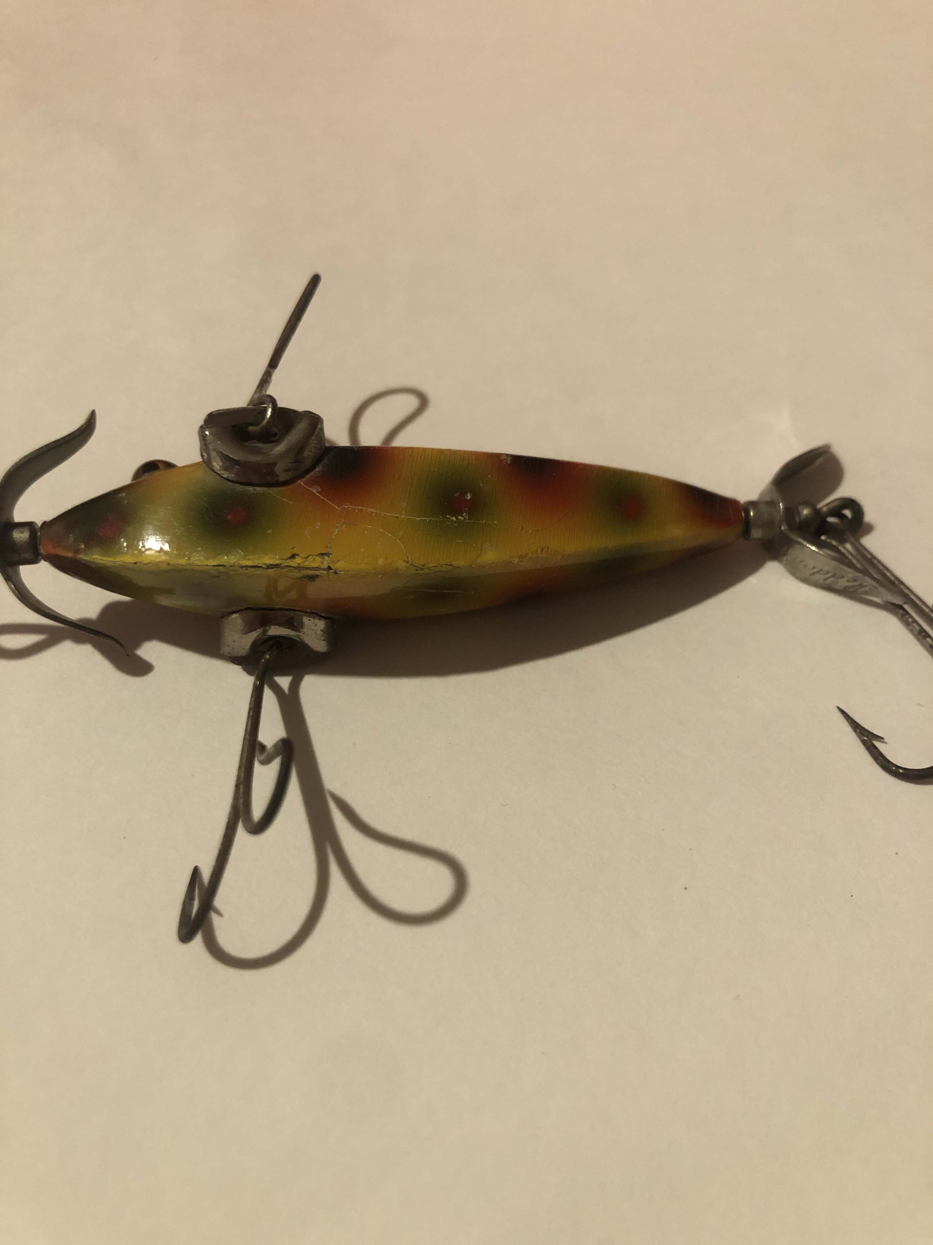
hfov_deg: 49.7
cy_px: 622
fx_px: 1006
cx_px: 466
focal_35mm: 28
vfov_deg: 63.4
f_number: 1.8
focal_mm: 3.99
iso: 100
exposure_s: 1/13
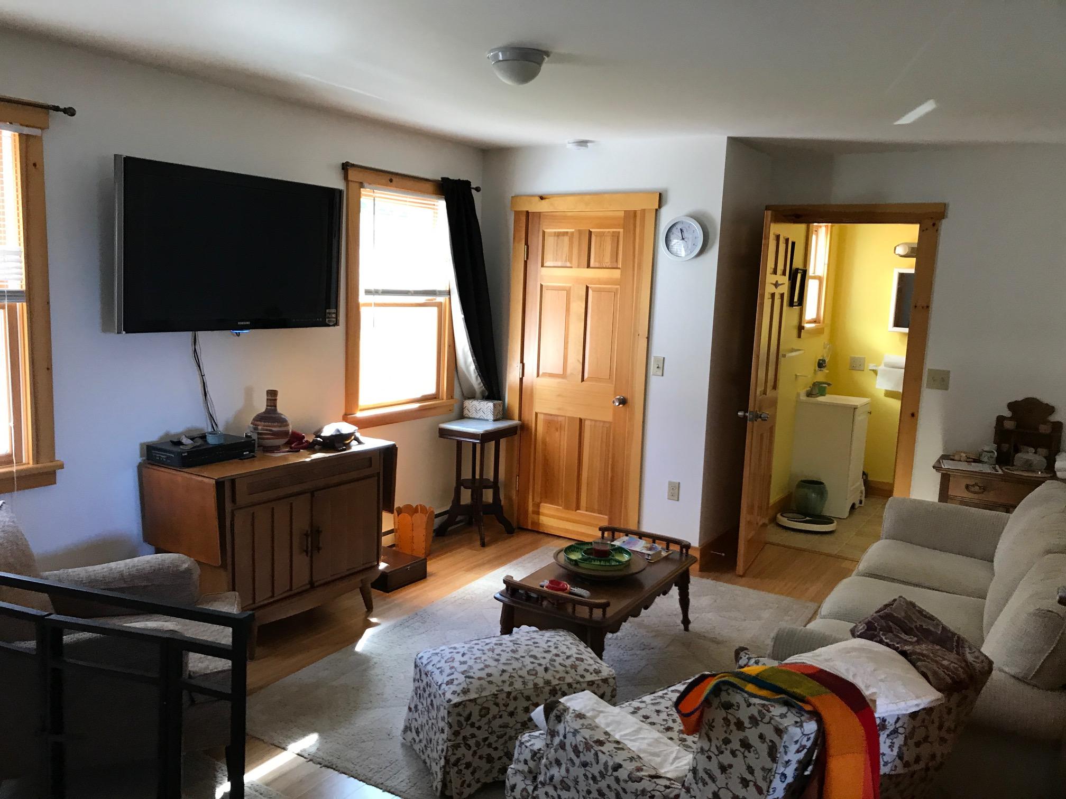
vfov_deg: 49.7
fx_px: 862
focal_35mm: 28
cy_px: 400
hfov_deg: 63.4
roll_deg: -2.9
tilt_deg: -6.5
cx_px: 533
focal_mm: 3.99
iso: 32
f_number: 1.8
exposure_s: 1/30
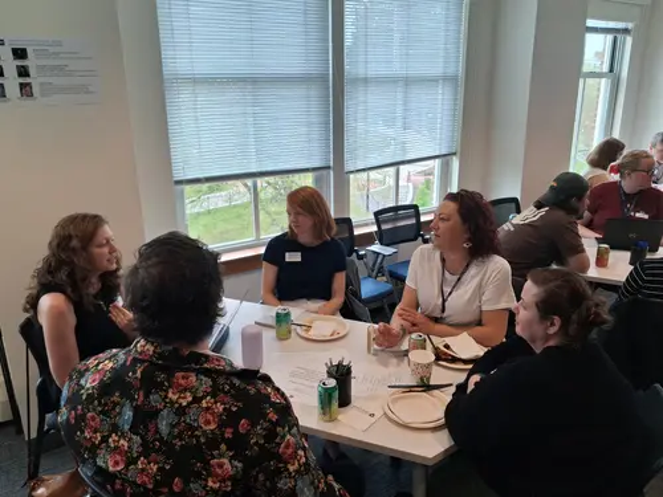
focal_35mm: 27
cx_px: 332
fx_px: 517
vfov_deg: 51.4
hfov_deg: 65.3
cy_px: 248
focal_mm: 4
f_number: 1.8
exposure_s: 1/100
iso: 80
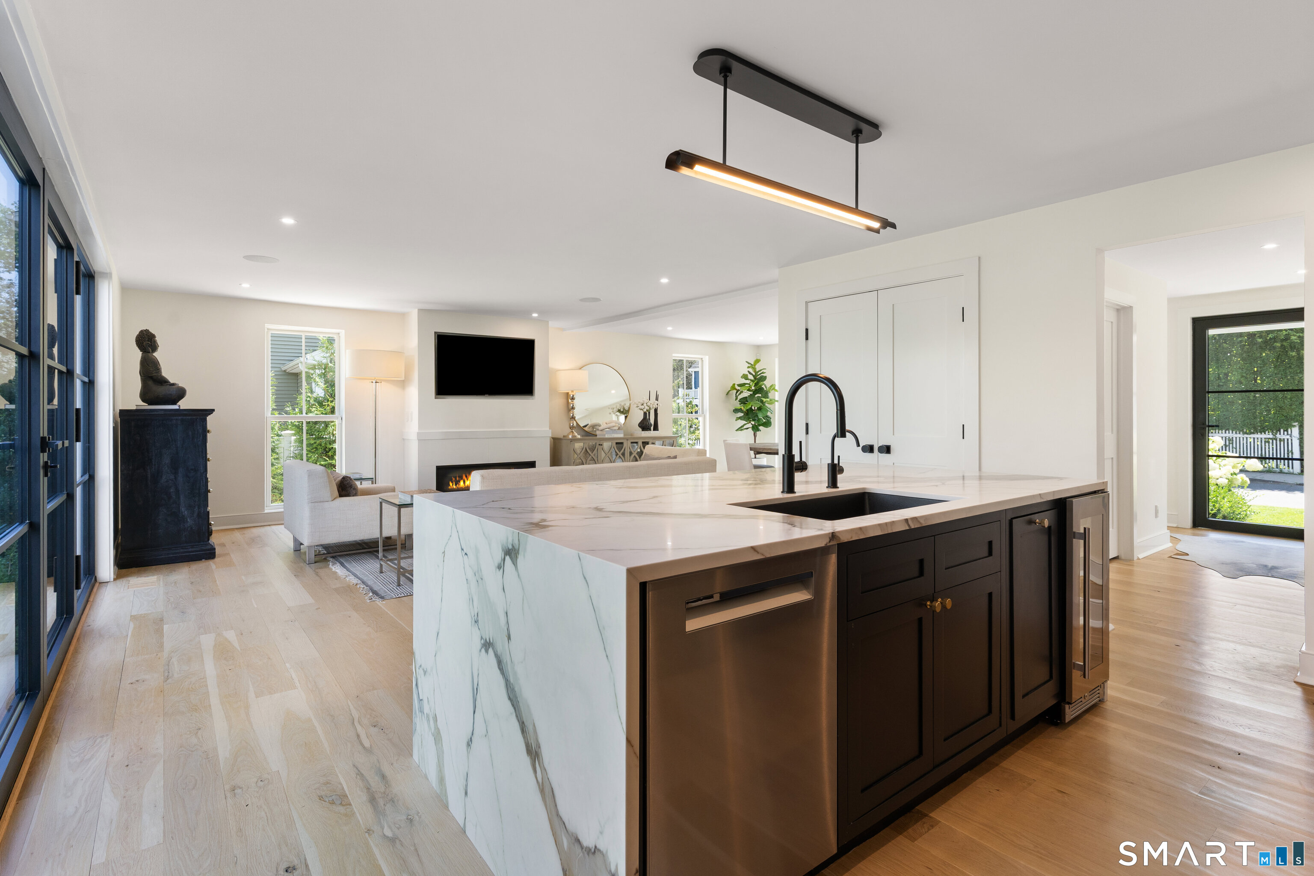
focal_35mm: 17
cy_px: 438
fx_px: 620
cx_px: 657
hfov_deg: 93.3
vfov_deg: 70.4
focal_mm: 17
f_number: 8
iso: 320
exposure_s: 1/13
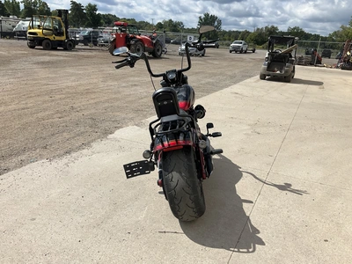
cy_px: 132
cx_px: 176
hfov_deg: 61.7
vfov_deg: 48.2
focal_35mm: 29
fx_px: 295
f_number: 1.8
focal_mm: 3
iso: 25
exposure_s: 1/3125
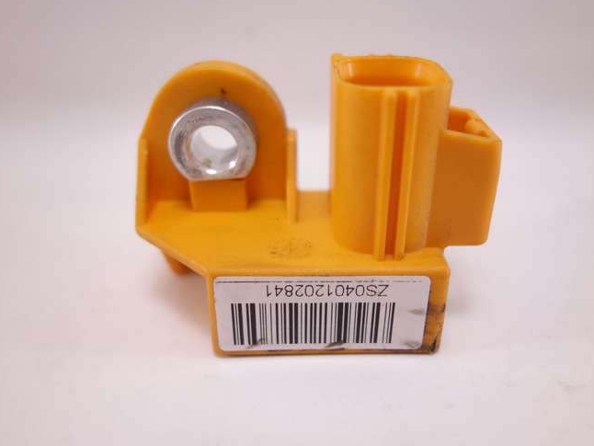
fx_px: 549
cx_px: 319
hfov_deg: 56.7
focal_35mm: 32
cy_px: 225
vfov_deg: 44.2
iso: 125
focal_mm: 10.4
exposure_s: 1/100
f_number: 2.5
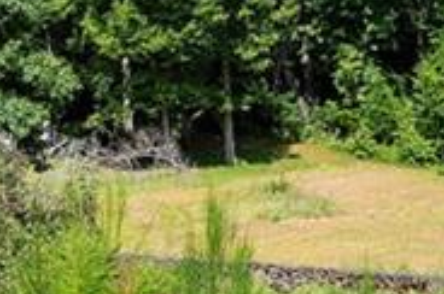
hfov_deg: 26.0
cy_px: -11
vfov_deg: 17.0
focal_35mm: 78
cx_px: 258
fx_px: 960
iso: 100
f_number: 9
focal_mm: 14
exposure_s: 1/125
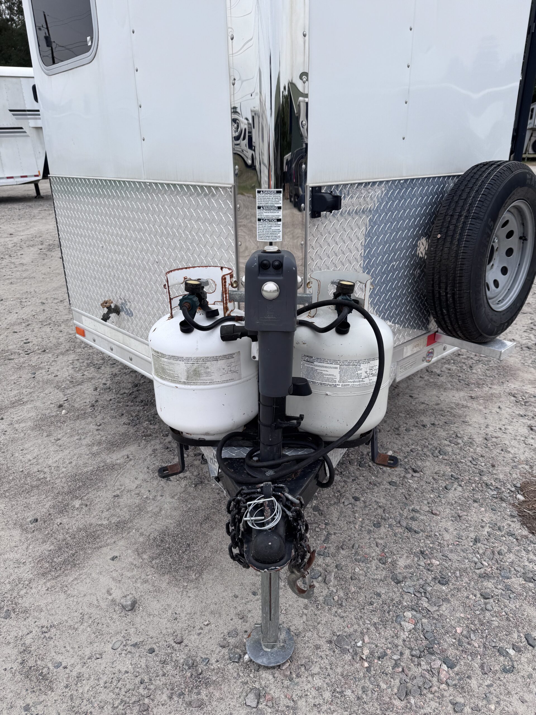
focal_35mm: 24
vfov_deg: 71.6
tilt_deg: -25.0
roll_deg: +2.3
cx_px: 268
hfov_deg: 56.8
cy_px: 358
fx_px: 495
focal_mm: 6.76
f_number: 1.78
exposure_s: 1/2506
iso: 80
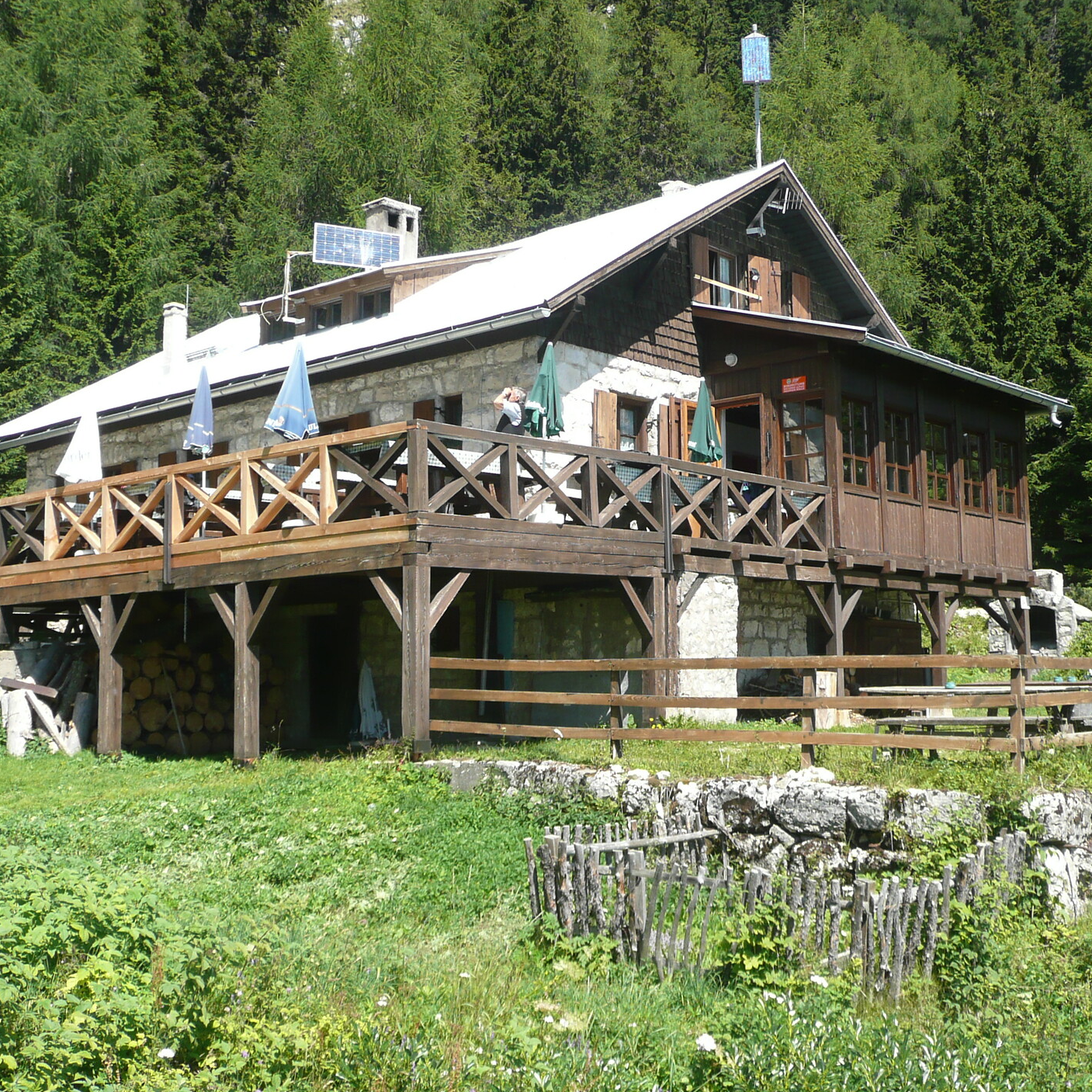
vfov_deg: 40.9
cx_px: 605
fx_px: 1463
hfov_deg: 40.9
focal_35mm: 41
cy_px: 536
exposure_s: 1/400
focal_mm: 5.5
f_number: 3.6
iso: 100
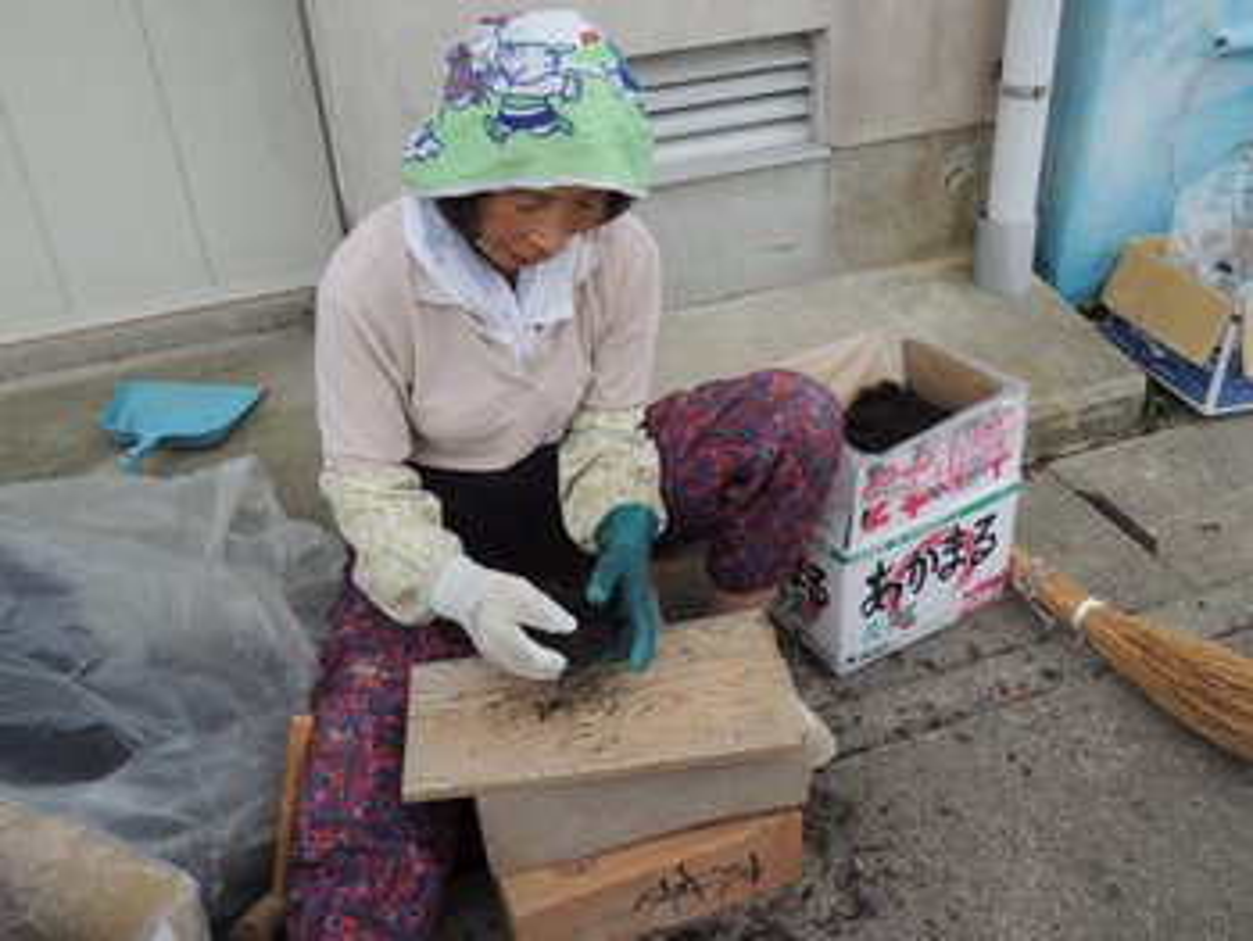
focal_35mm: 31
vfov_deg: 45.5
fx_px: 1123
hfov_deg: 58.3
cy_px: 470
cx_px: 626
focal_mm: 5.5
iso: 100
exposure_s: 1/800
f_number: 3
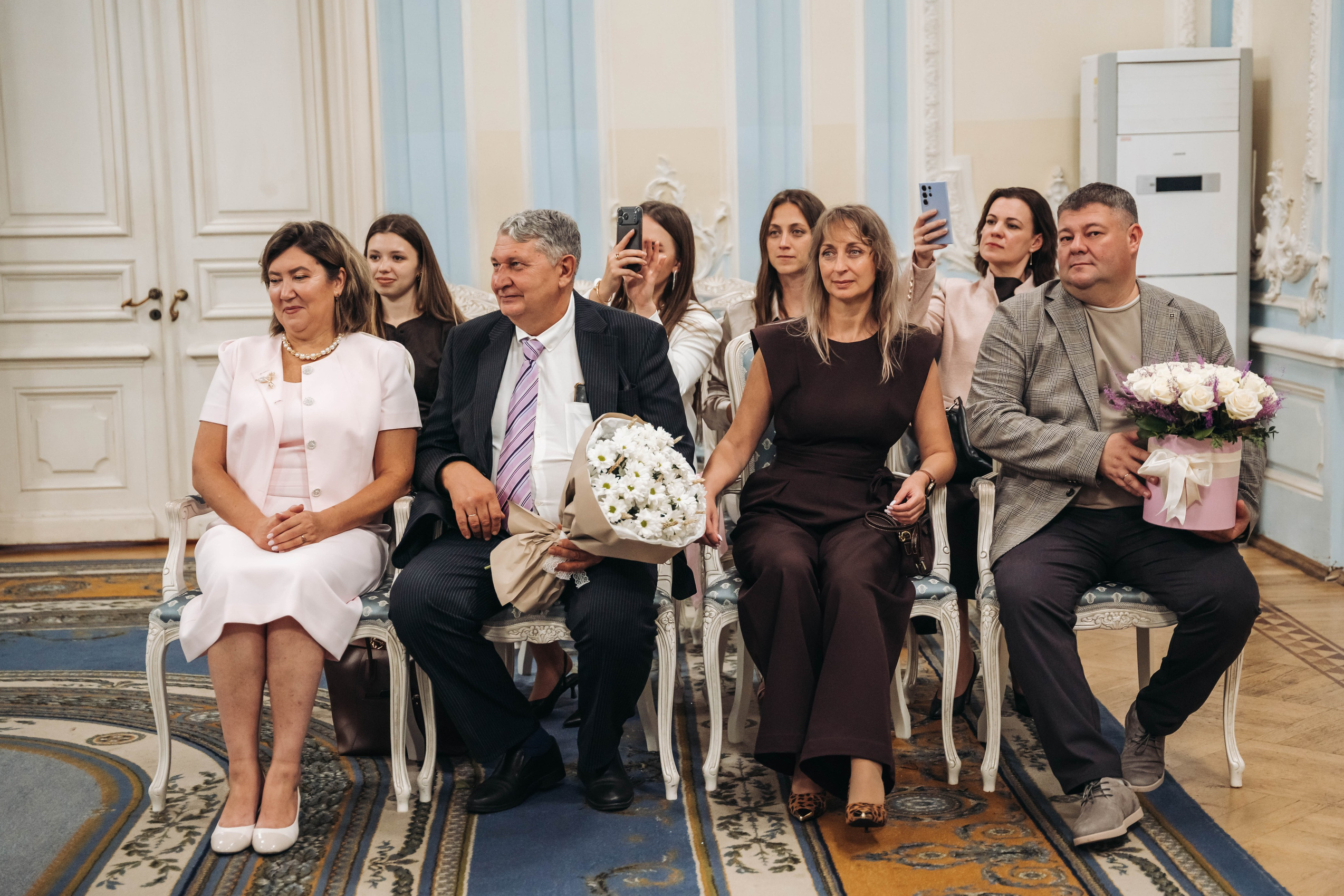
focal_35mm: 61
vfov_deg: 22.3
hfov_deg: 32.9
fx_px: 2277
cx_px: 711
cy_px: 465
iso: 1600
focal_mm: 57.1
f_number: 2.8
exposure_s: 1/250
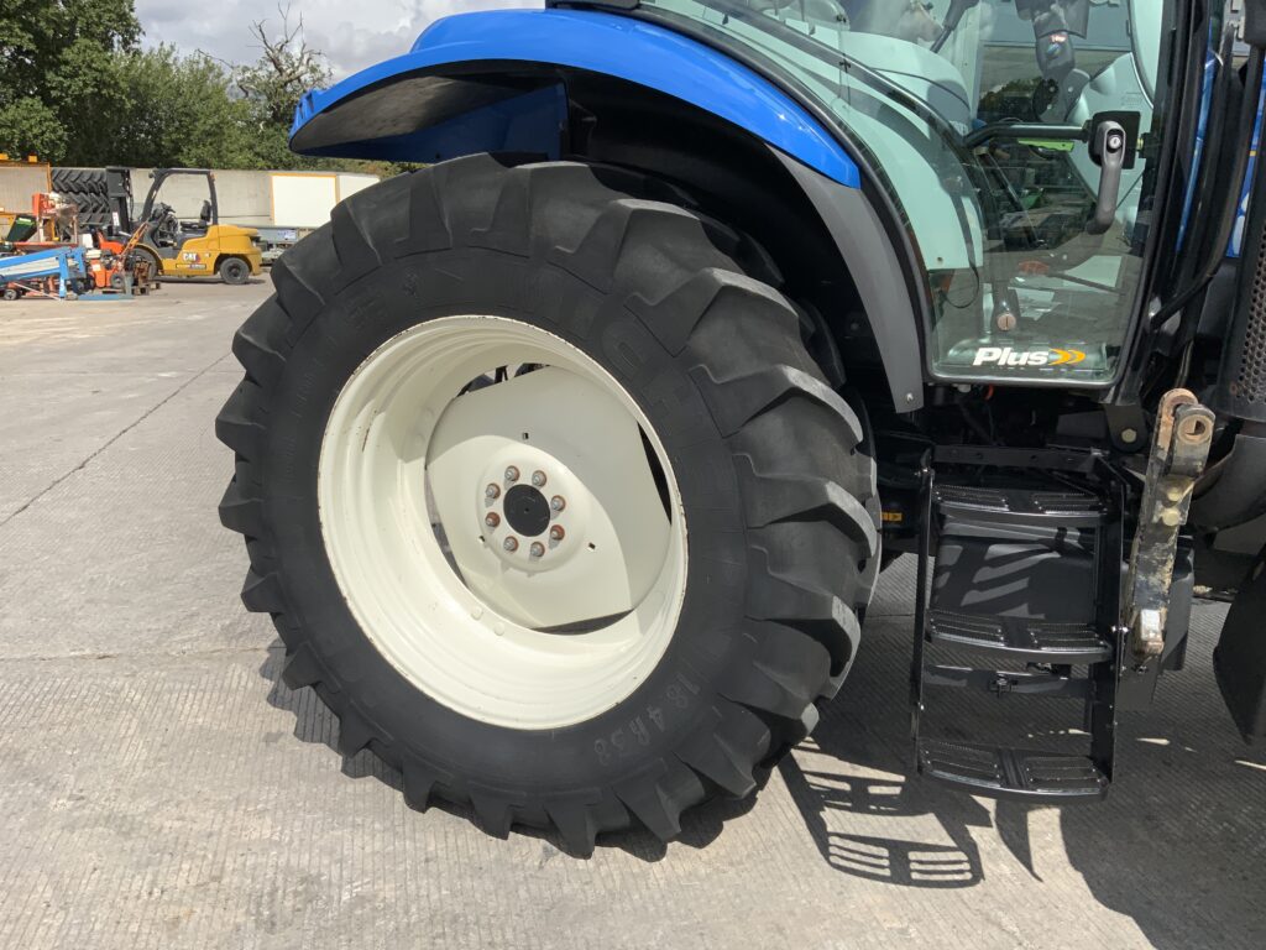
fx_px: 1061
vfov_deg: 48.2
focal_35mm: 29
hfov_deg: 61.7
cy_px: 475
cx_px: 633
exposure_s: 1/2427
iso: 16
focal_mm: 3
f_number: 1.8
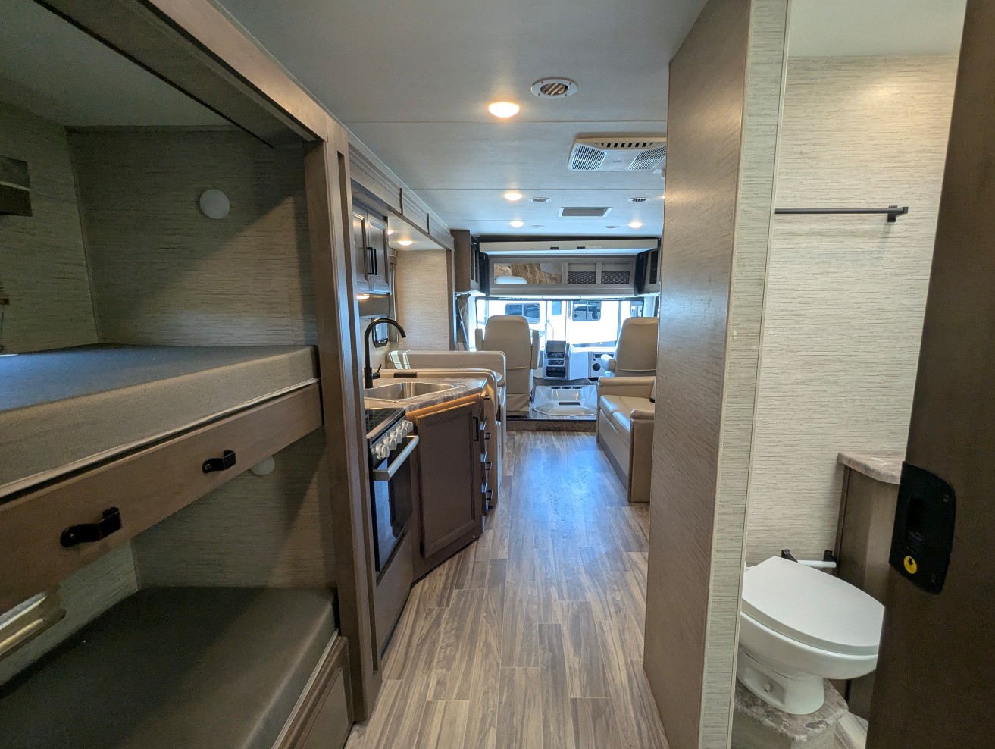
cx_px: 523
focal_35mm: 17
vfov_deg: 74.8
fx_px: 489
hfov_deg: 90.9
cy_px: 397
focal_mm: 2.35
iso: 126
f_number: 2.2
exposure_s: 1/97.6
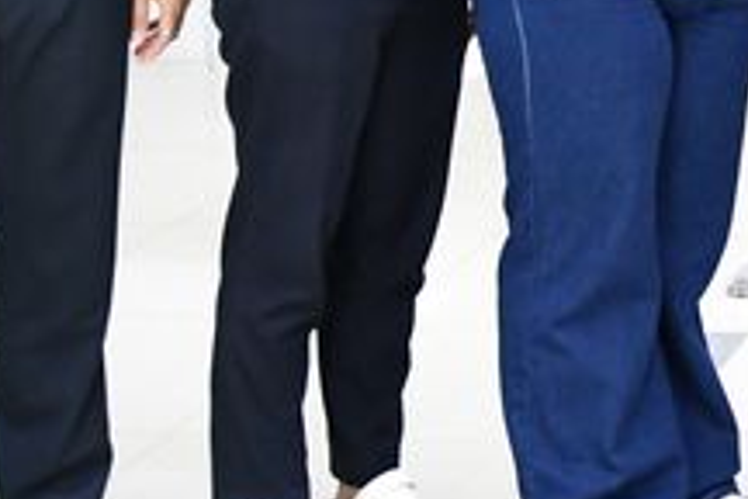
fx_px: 3054
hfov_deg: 12.9
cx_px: 1281
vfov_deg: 9.1
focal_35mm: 147
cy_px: -230
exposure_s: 1/125
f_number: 3.5
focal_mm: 21
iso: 2000
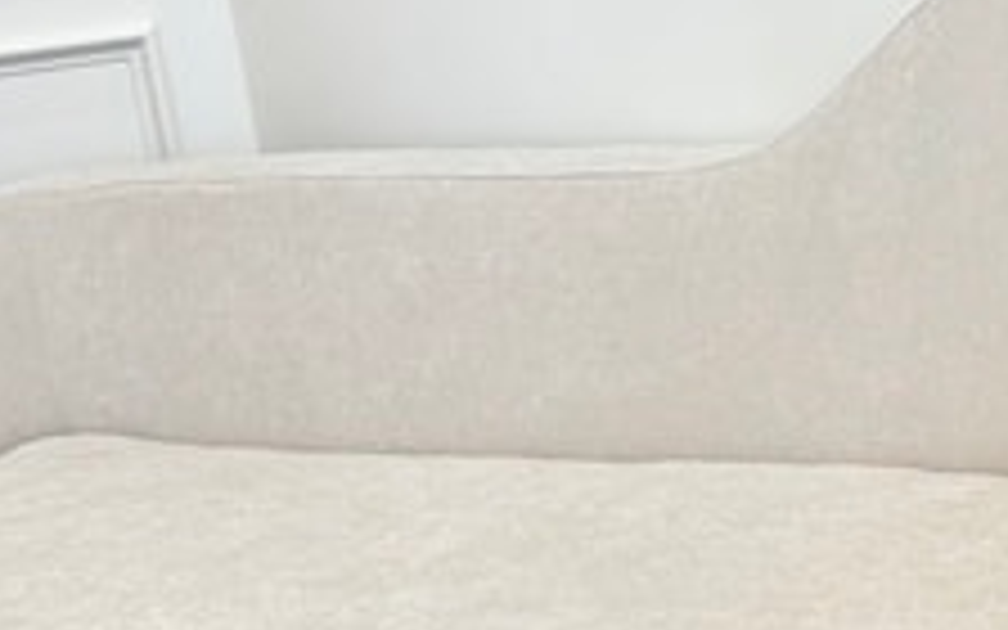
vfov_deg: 14.3
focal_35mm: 91
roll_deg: +6.0
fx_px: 2500
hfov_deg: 21.8
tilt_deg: -15.5
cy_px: 396
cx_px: 1044
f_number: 1.78
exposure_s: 1/100
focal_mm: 6.76
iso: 50
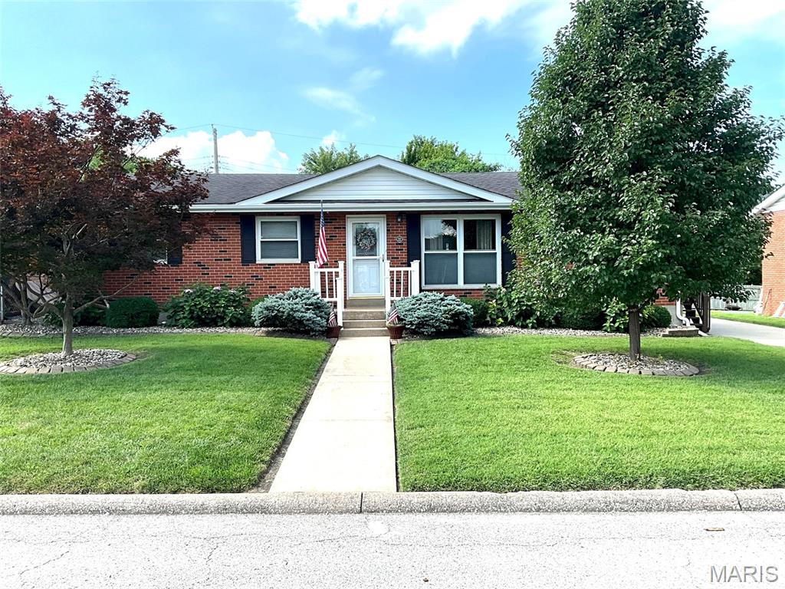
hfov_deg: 61.7
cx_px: 392
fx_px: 658
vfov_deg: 48.2
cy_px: 294
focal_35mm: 29
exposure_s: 1/1195
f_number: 1.8
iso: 25
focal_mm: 3
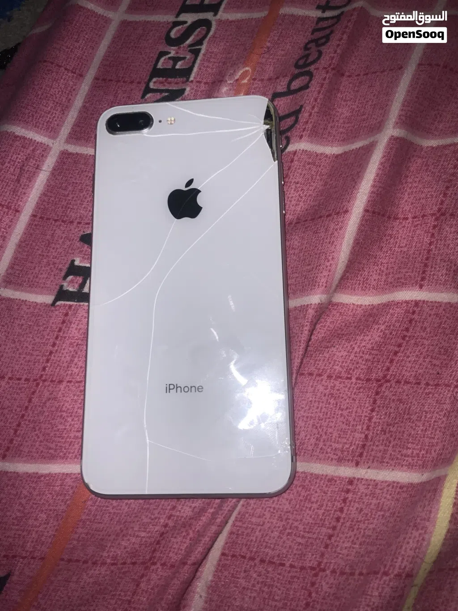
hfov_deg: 48.2
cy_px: 306
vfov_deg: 61.7
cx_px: 229
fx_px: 512
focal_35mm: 29
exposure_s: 1/161
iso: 16
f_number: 1.8
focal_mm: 3
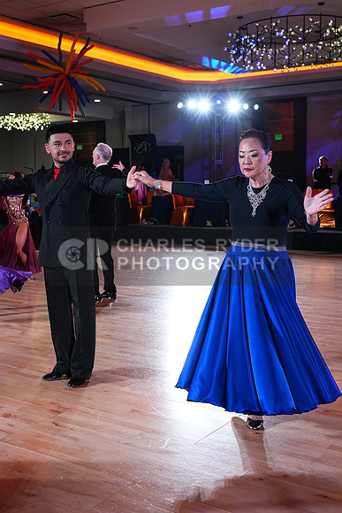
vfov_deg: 46.4
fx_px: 598
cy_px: 256
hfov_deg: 31.9
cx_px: 171
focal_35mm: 42
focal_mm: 42
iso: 5000
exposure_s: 1/400
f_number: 5.6
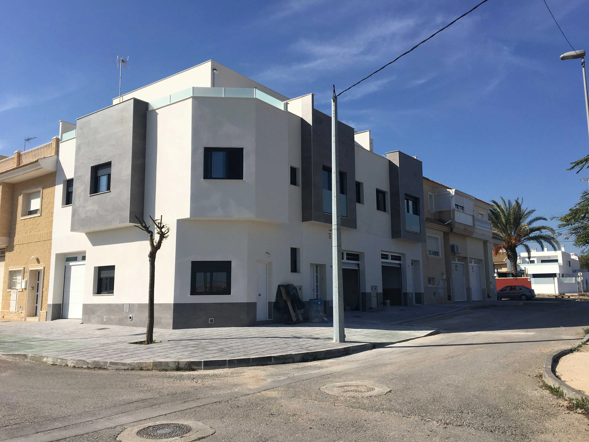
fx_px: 493
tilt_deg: +10.6
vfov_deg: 48.2
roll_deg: +1.0
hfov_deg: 61.7
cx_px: 294
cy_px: 221
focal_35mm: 29
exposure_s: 1/2959
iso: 25
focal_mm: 4.15
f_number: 2.2
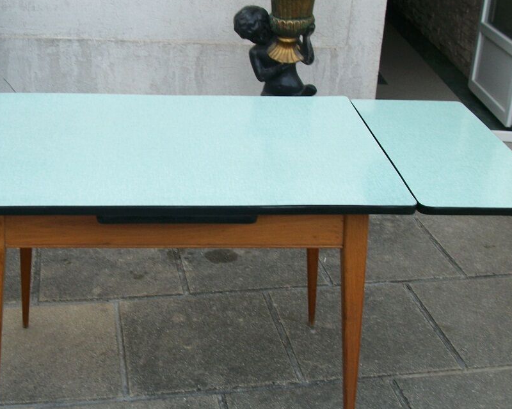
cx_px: 168
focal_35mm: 50
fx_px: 758
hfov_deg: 36.9
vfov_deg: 30.2
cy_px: 230
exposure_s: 1/40
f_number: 2.9
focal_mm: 5.7
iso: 80
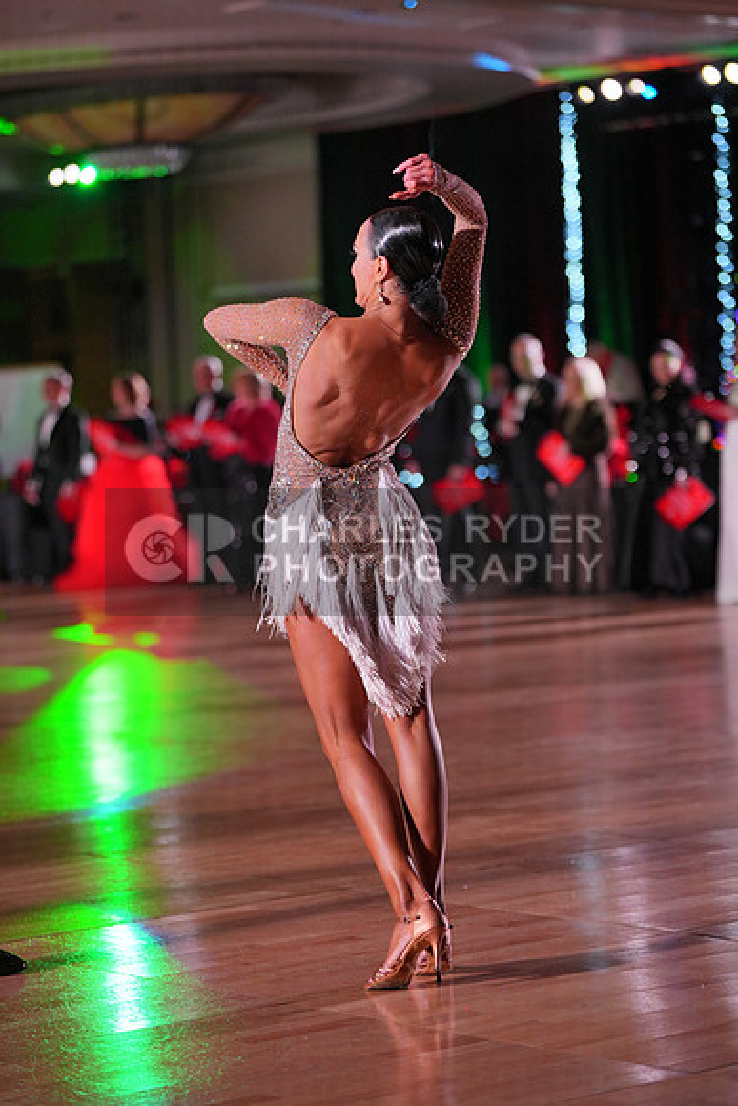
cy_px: 553
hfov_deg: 13.4
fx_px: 3134
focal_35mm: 102
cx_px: 369
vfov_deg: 20.0
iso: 2000
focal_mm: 102
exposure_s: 1/800
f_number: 2.8
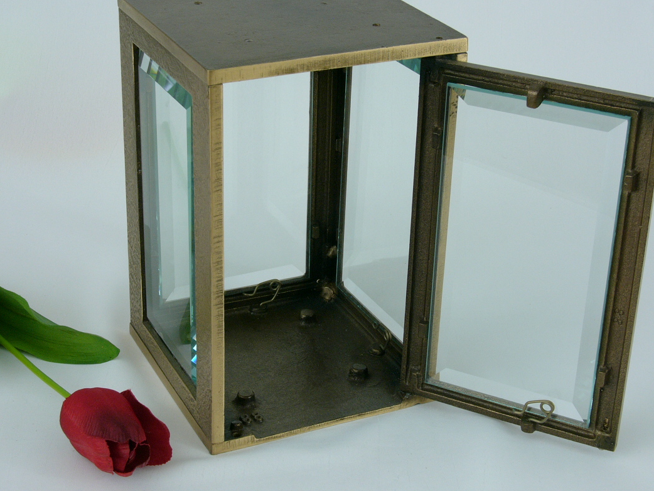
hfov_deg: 27.8
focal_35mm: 70
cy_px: 213
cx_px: 308
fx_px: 1323
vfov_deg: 21.0
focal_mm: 14.4
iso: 100
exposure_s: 1/3.2
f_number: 7.1
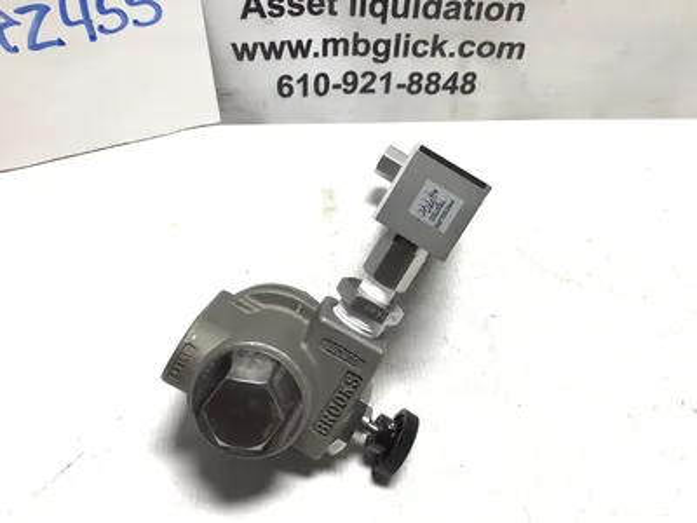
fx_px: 624
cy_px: 262
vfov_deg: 45.4
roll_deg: -5.3
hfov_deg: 58.4
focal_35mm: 31
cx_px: 348
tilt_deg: -44.0
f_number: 2.4
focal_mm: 3.3
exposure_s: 1/120
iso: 40
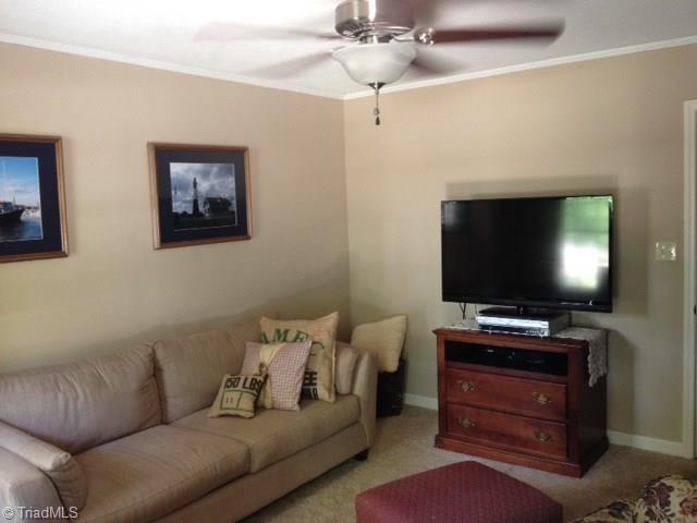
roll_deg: +1.2
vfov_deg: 40.7
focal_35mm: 35
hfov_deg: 52.6
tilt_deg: -4.4
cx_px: 348
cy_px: 262
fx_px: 705
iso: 160
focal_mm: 4.28
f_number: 2.4
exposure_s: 1/20
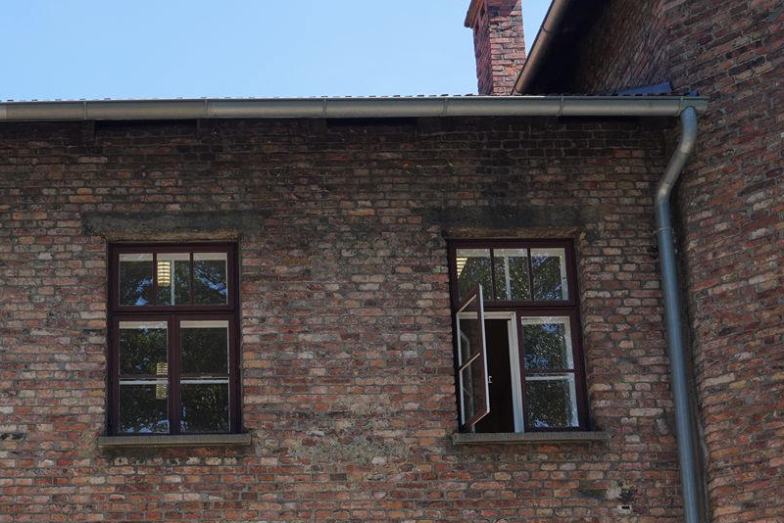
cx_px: 140
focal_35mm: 60
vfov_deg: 21.4
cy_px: 591
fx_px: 1307
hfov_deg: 32.3
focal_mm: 24
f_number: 9
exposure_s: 1/100
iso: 100
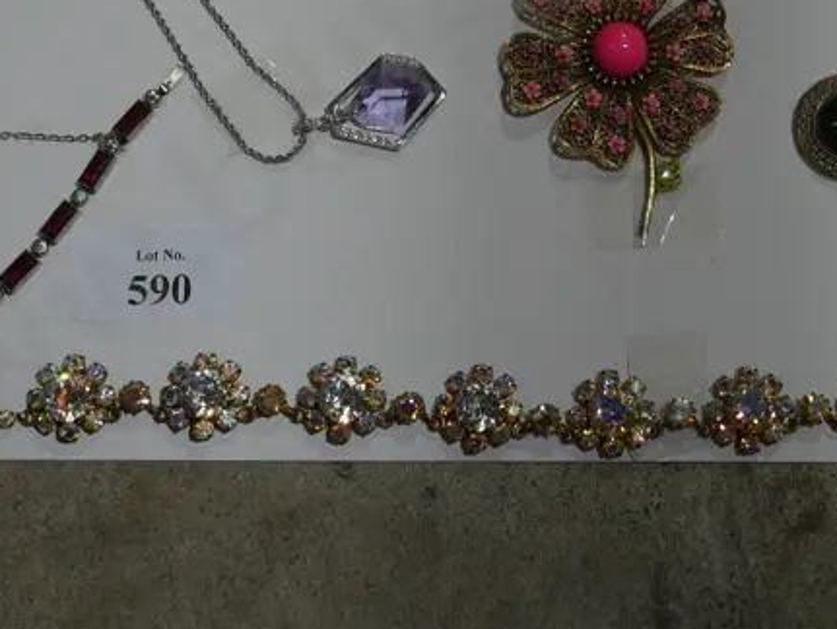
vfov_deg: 15.1
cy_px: -102
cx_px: 633
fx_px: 2299
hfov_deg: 20.5
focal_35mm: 95
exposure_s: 1/125
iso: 200
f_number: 4.5
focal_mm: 20
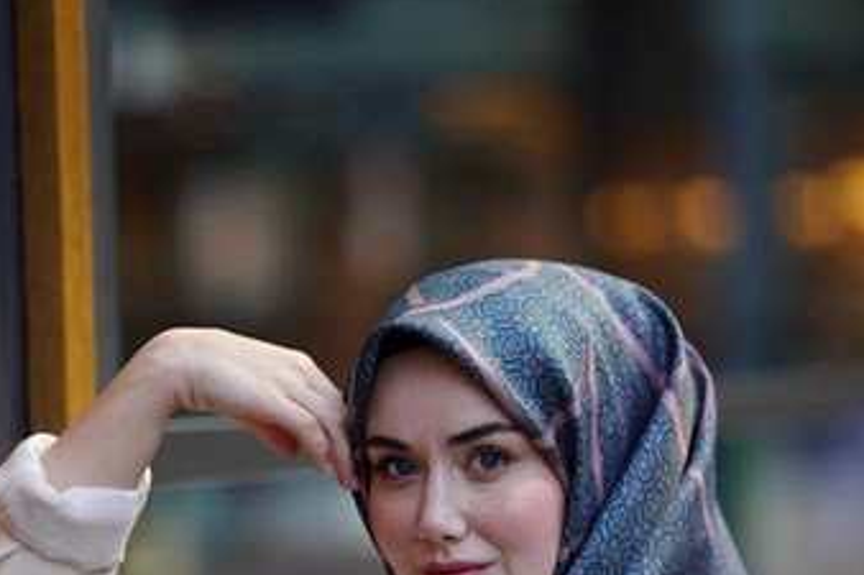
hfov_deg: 13.6
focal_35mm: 151
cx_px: 399
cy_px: 593
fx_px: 3622
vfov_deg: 9.0
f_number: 1.4
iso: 100
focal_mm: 85
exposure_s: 1/800
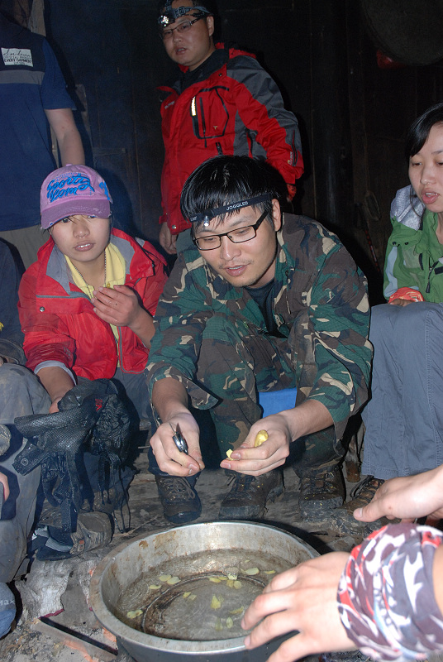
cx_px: 222
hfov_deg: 40.1
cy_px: 331
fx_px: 607
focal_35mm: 33
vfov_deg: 57.2
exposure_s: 1/60
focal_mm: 22
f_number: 5.6
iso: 500
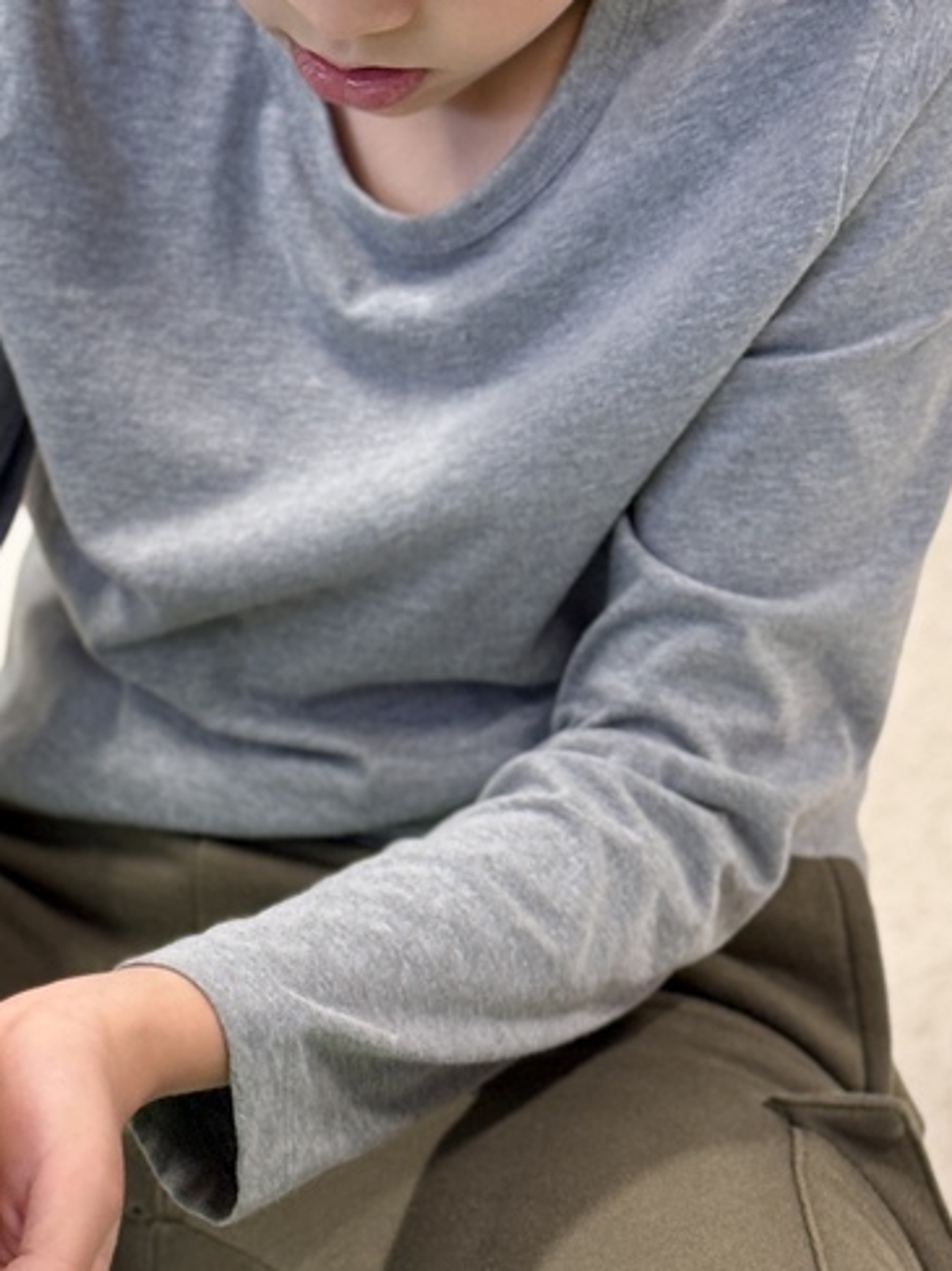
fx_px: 3705
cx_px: 237
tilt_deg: -16.0
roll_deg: +0.1
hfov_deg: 14.6
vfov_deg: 19.3
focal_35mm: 101
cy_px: 337
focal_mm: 6.76
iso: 125
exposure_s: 1/60
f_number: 1.78
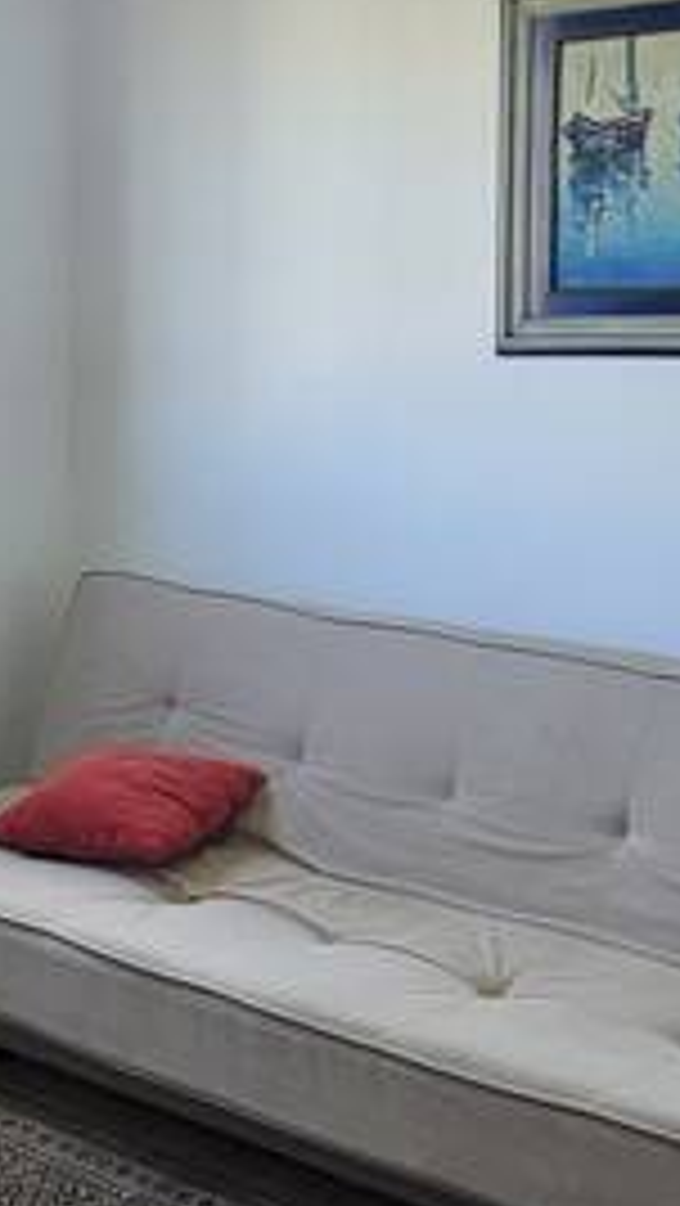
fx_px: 1825
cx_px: -77
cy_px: 670
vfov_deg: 36.6
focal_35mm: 57
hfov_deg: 20.1
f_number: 2.2
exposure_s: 1/60
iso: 64
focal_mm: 2.2
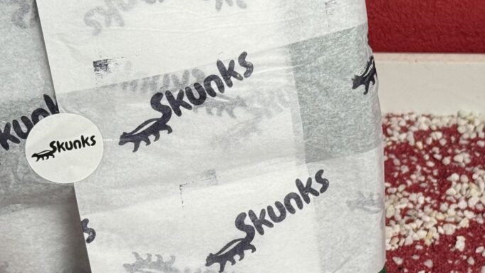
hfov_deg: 18.2
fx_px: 1517
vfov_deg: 10.3
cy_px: 147
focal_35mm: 118
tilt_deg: -37.3
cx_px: 227
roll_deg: +3.3
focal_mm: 6.76
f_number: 1.78
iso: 80
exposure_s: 1/100
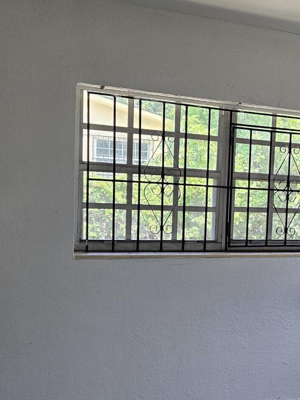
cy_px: 246
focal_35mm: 49
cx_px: 295
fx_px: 566
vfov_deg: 38.7
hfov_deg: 28.0
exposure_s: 1/120
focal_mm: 5.4
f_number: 1.8
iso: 100
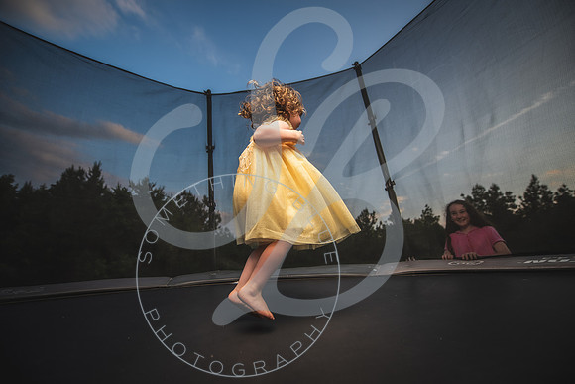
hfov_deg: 104.2
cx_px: 288
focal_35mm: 14
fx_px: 224
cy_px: 192
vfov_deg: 81.2
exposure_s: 1/1000
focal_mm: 14
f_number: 2.8
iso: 100
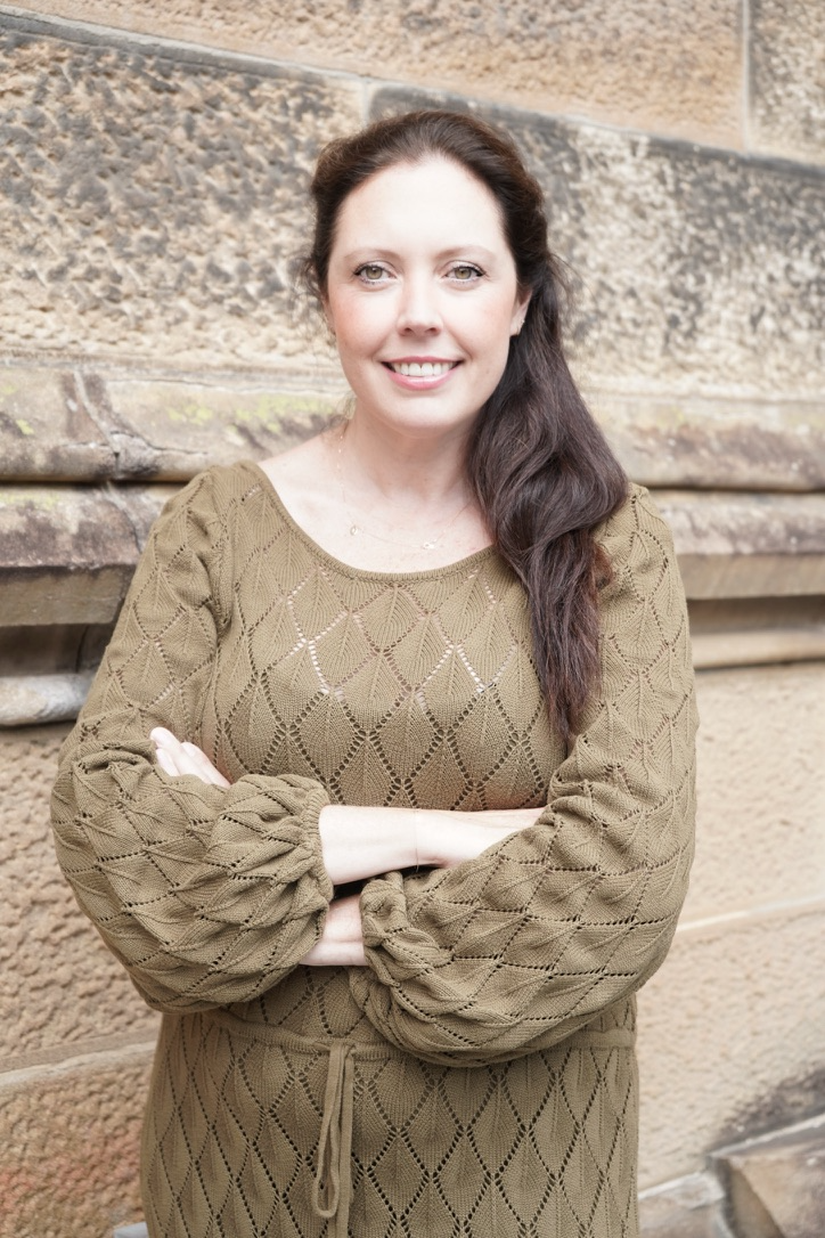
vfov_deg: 31.9
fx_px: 2165
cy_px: 619
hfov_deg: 21.6
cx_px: 412
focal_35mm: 63
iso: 100
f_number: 5.6
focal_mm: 63
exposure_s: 1/80
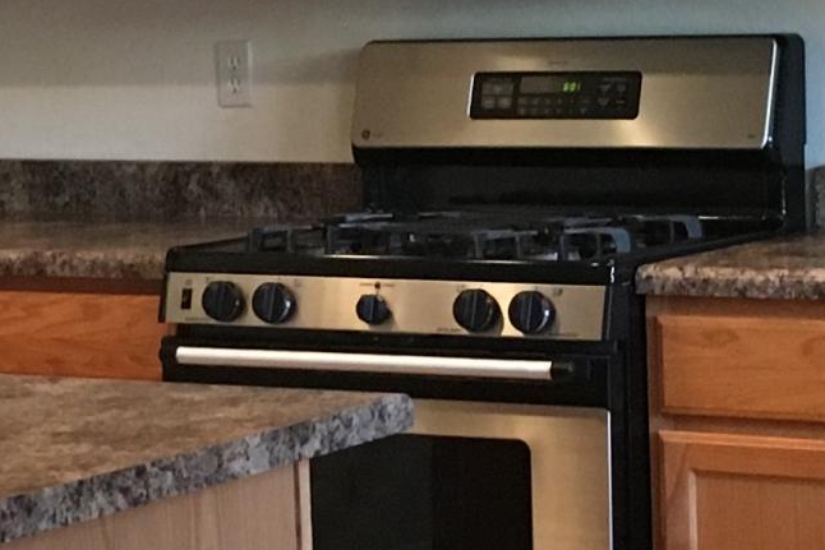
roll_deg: +1.6
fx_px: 3209
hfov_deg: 14.6
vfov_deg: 9.8
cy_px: 208
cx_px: 355
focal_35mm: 140
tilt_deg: -4.4
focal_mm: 4.15
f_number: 2.2
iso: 200
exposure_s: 1/30
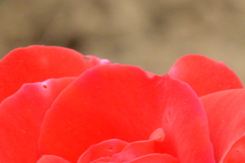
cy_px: 239
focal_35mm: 1039
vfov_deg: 1.3
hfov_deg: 2.0
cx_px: 86
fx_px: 7063
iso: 2500
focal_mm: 210
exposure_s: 1/250
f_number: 18
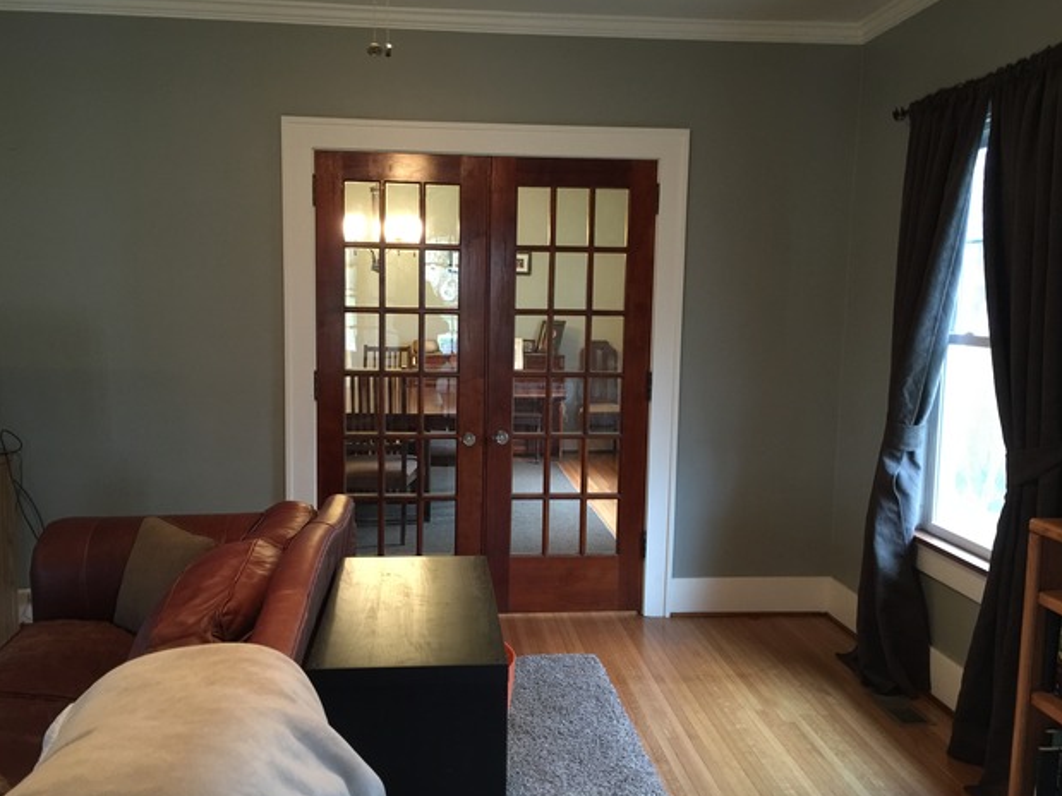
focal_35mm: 30
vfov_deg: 46.8
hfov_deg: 60.0
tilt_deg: -5.3
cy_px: 407
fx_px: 920
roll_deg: -1.1
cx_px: 515
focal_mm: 4.15
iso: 125
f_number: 2.2
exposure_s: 1/8
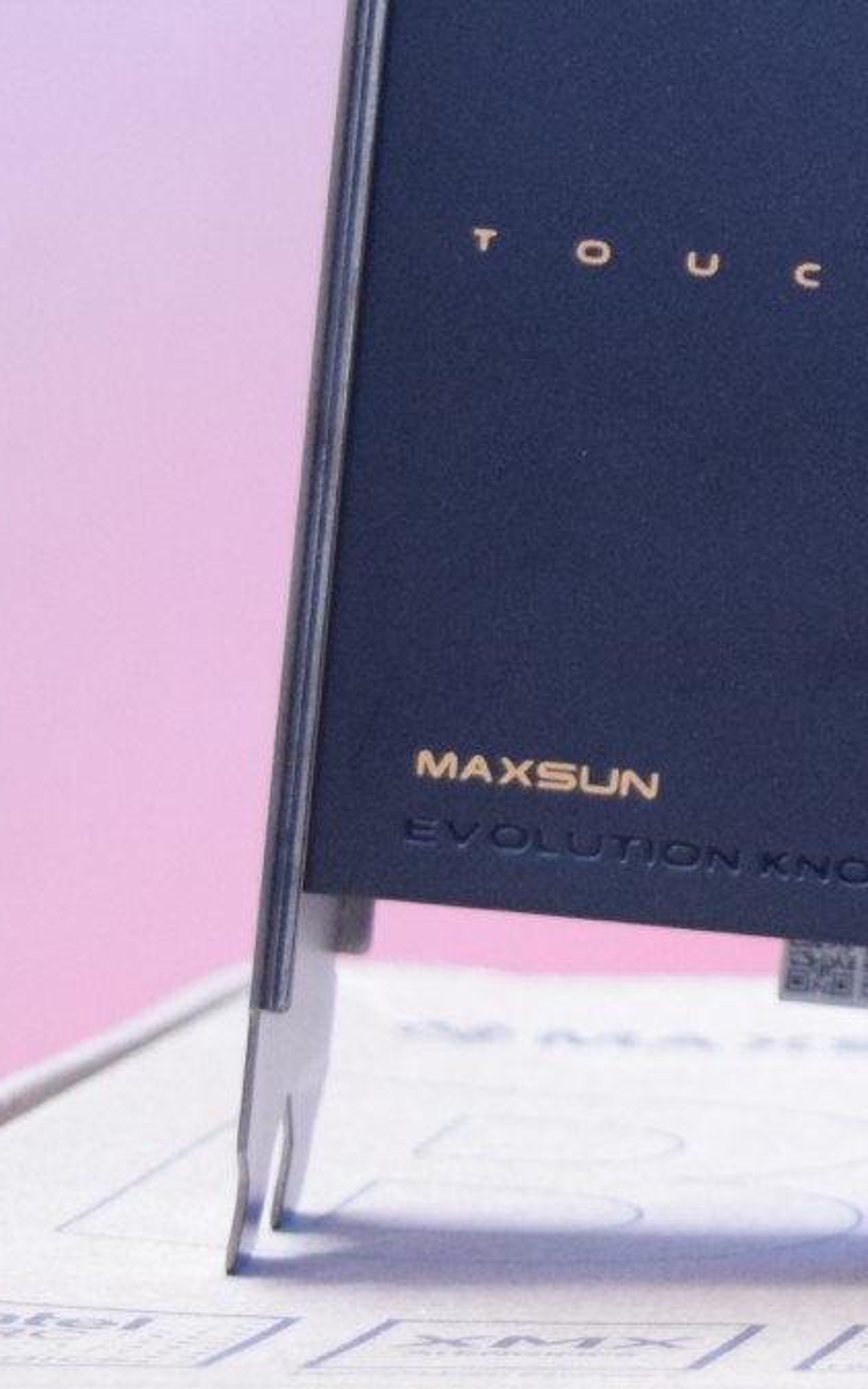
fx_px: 6492
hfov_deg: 7.2
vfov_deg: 12.2
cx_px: 2006
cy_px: 314
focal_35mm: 172
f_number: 5
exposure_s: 1/10
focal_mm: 35
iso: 1600
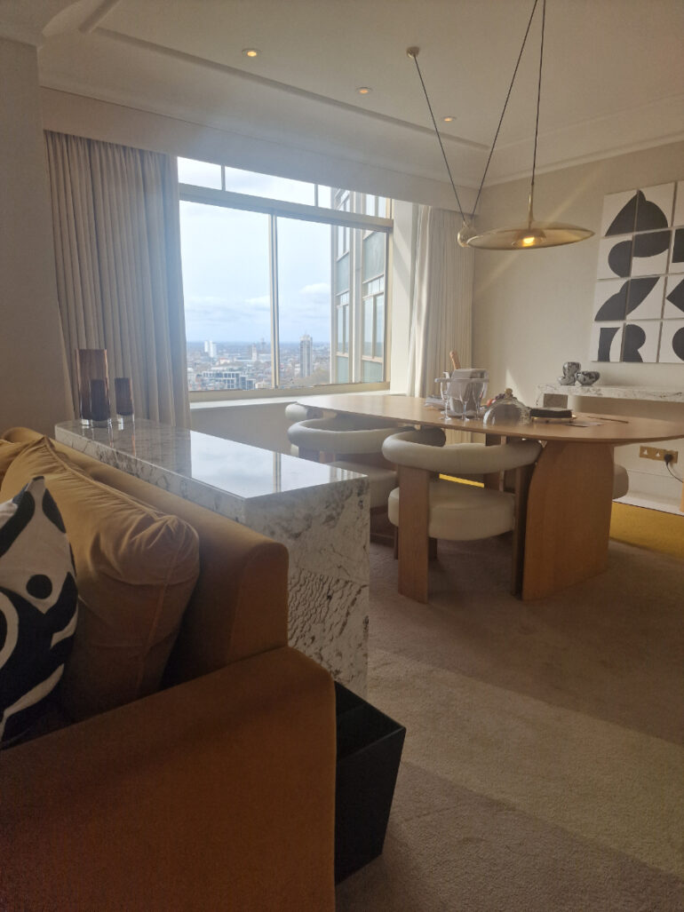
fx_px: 606
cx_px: 342
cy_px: 456
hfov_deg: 58.9
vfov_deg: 73.9
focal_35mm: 23
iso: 50
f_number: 1.8
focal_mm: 6.4
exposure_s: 1/269
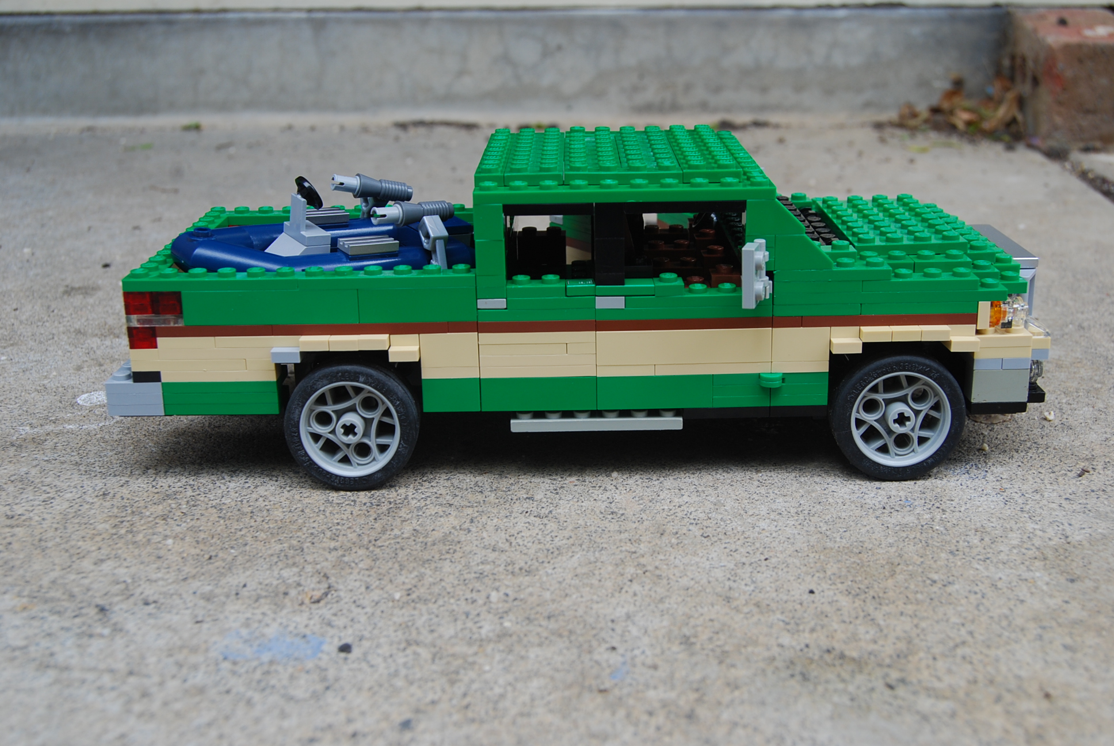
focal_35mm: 45
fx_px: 1394
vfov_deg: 29.9
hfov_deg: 43.6
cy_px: 373
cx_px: 557
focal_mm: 30
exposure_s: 1/60
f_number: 8
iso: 160
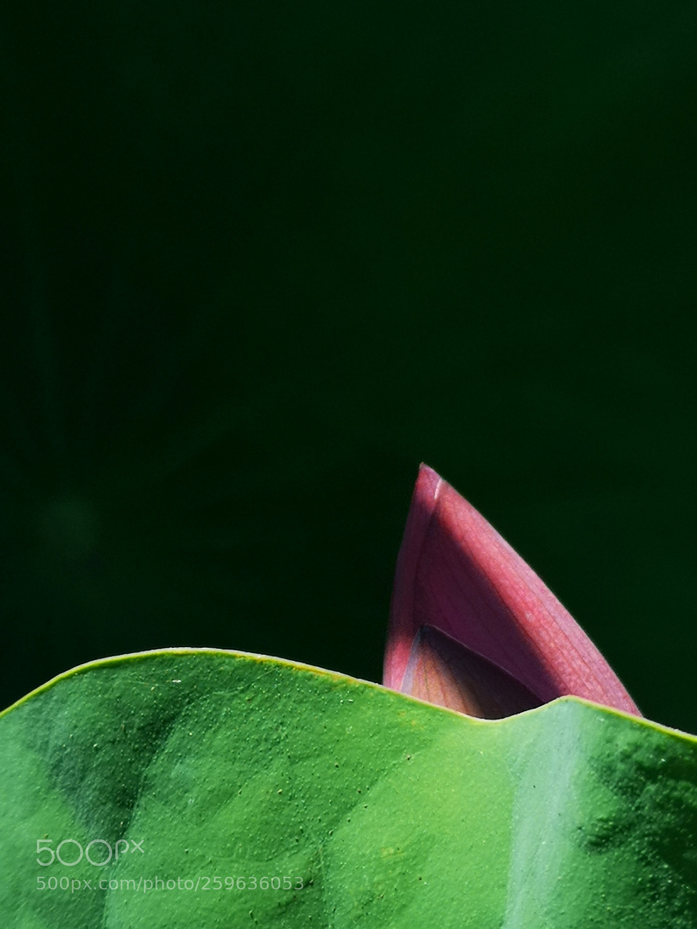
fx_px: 2228
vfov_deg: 23.6
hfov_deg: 17.8
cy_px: 464
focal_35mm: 83
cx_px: 348
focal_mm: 3.95
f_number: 1.8
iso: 50
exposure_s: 1/1264
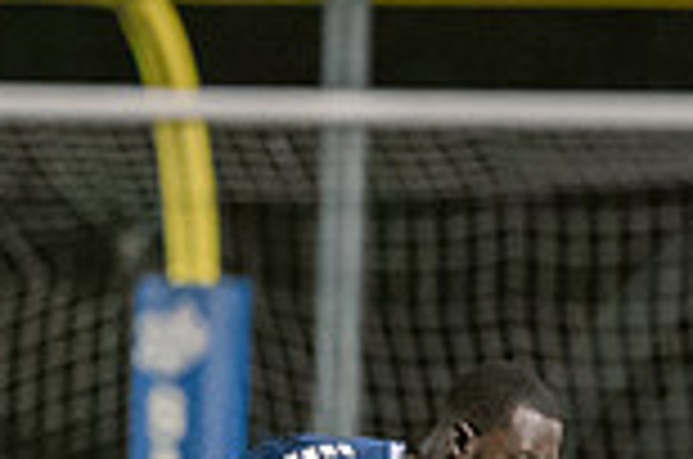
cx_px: 1680
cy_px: 595
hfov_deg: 1.3
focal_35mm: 1572
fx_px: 30198
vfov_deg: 0.9
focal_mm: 190
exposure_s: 1/500
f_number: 2.8
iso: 3200
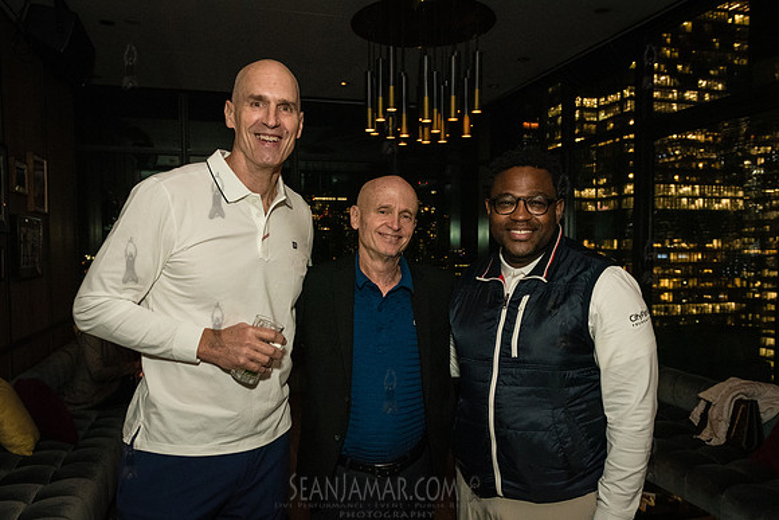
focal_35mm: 27
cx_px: 380
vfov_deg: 48.1
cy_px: 282
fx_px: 582
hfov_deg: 67.6
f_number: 4.5
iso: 6400
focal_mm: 24
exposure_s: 1/200
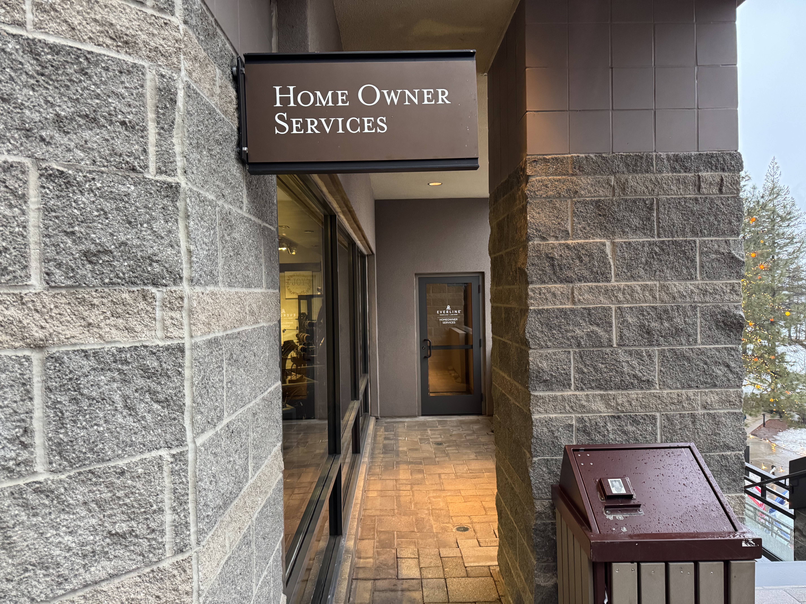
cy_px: 302
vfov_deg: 56.8
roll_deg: +0.8
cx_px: 403
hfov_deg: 71.6
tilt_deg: -1.0
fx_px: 559
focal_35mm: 24
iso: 640
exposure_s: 1/60
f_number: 1.78
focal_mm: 6.76
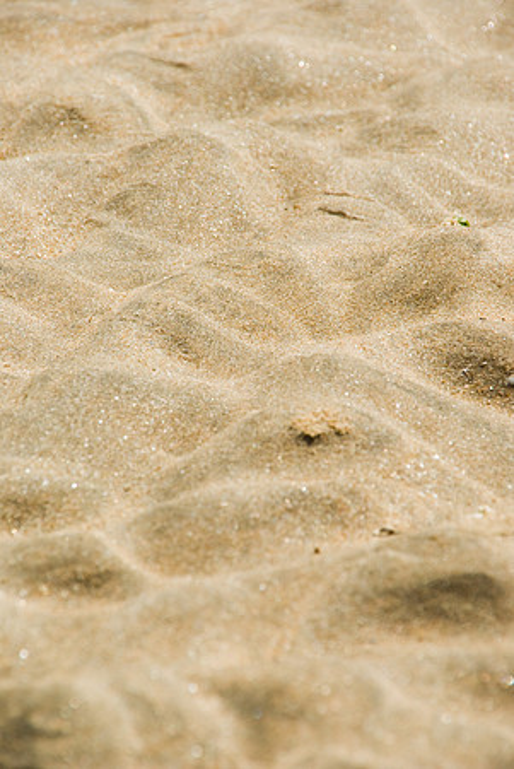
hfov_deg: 3.7
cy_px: 384
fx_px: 8012
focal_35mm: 375
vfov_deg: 5.5
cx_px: 257
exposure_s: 1/180
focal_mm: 250
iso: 140
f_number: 13
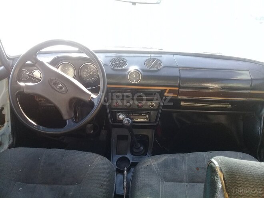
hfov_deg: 58.4
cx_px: 132
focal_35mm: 31
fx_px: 236
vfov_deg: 45.4
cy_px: 99
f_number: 2.2
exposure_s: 1/100
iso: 80
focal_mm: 3.3
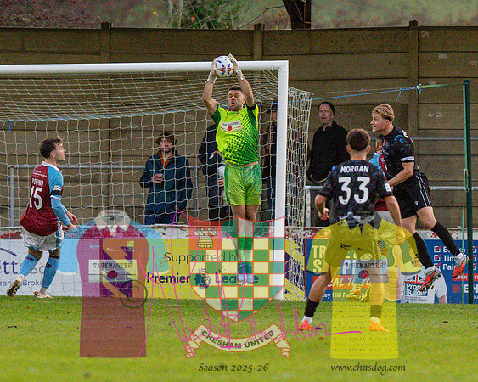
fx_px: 10434
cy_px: 144
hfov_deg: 2.6
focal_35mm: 738
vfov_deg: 2.1
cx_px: 262
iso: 4000
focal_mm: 300
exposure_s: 1/1600
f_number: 4
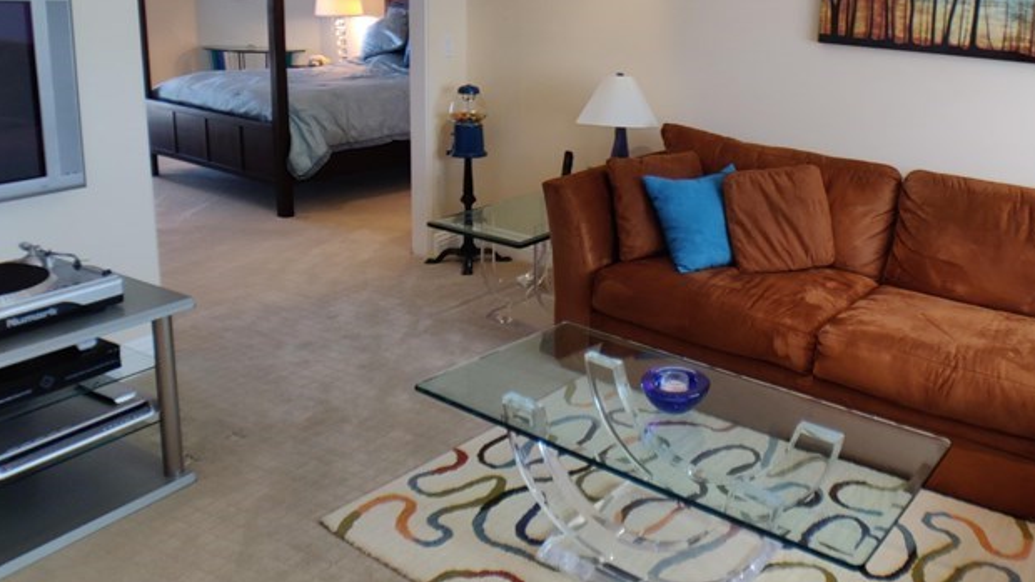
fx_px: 1235
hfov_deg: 44.6
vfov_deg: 26.4
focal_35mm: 45
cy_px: 183
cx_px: 713
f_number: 1.7
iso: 250
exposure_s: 1/50
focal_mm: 4.25
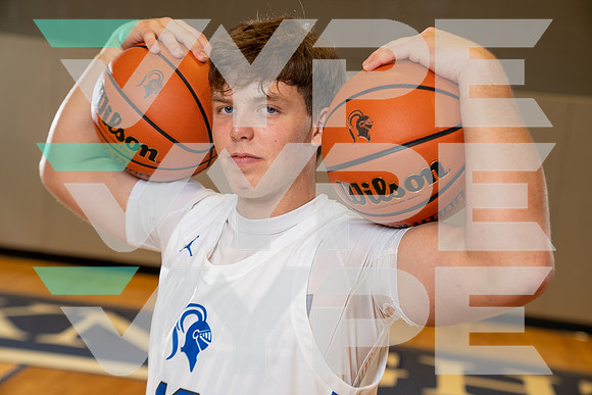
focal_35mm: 63
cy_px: 198
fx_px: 1036
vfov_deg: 21.6
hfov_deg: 31.9
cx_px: 296
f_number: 4
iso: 400
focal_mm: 63
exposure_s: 1/125
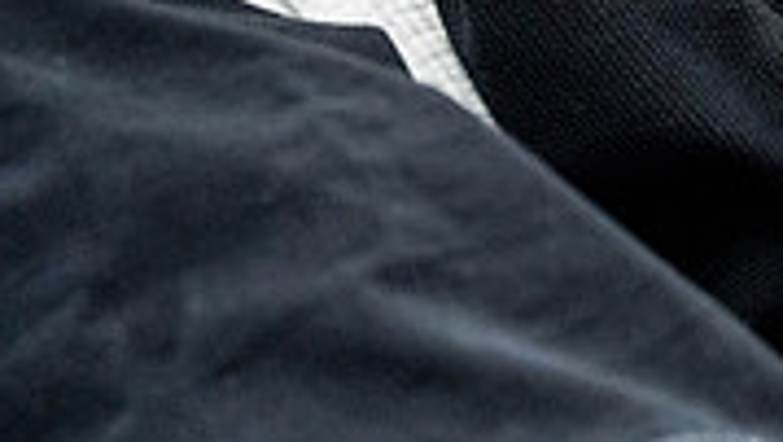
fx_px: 14108
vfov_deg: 1.8
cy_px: 125
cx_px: 1264
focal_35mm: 679
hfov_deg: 3.2
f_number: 2.8
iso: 6400
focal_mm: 200
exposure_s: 1/500
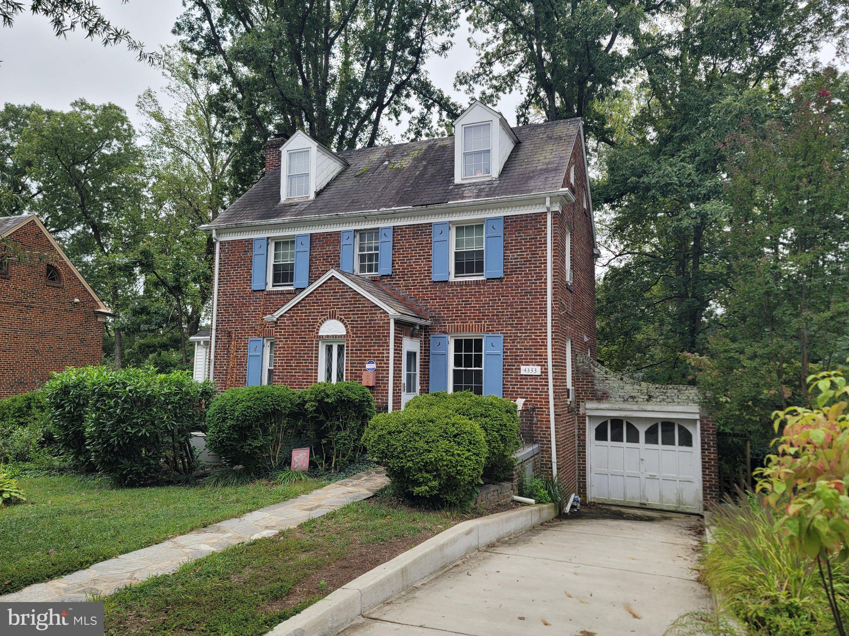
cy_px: 318
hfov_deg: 69.4
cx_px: 424
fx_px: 613
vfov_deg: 54.9
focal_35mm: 25
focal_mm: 7
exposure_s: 1/193
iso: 20
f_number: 1.8
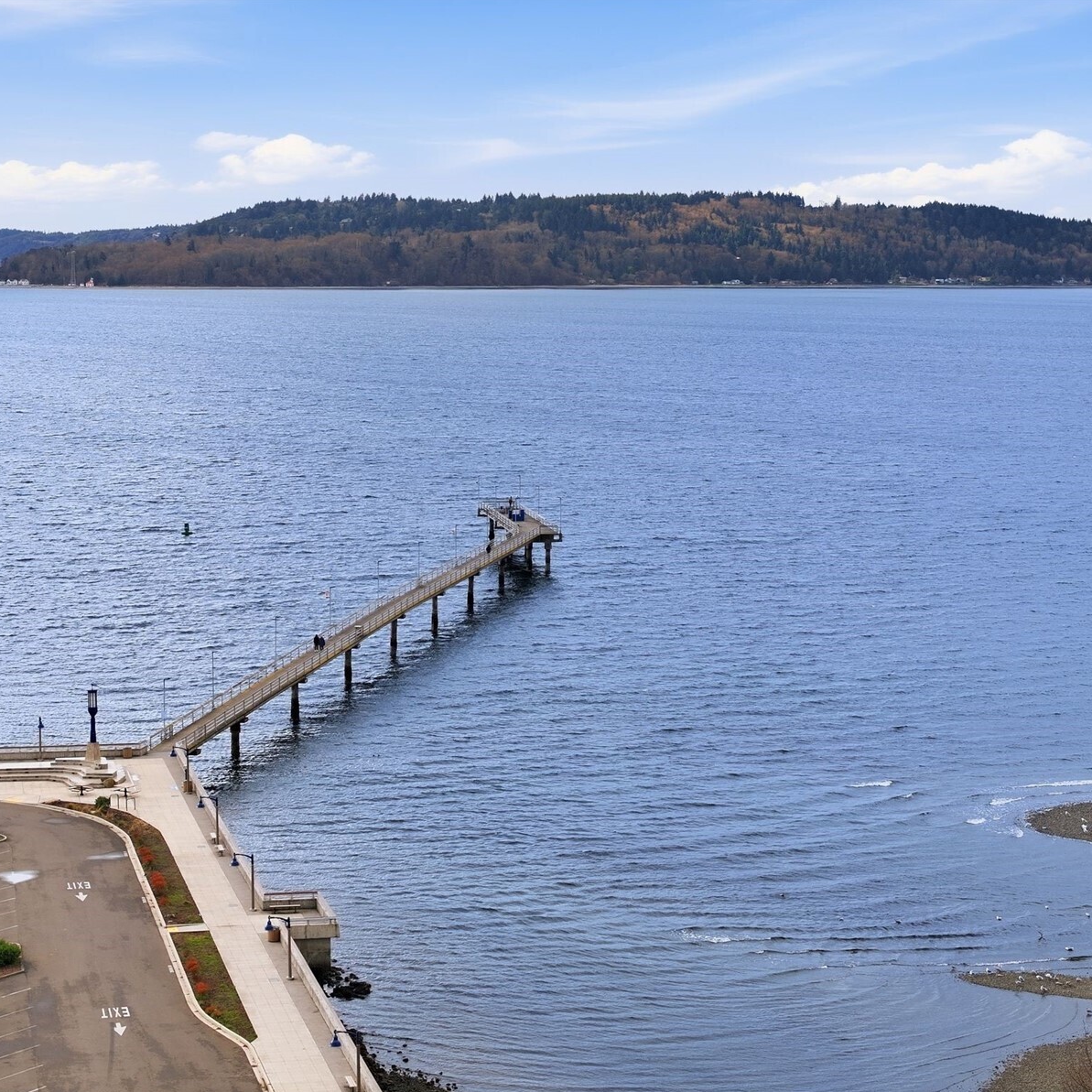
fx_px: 2962
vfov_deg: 20.9
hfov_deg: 20.9
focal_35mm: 83
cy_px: 546
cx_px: 611
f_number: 2.8
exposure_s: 1/1250
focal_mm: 19.4
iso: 110
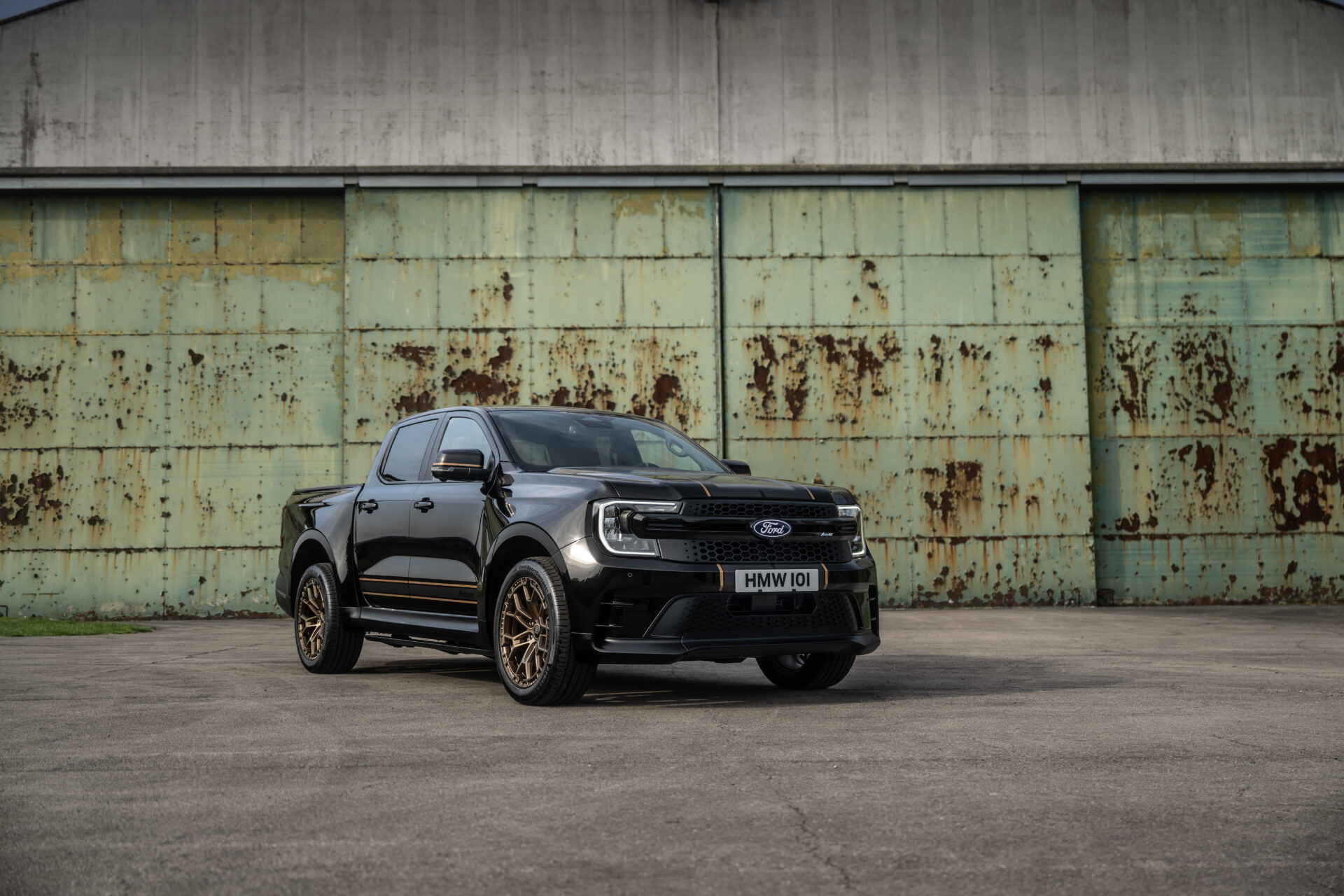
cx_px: 672
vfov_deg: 33.4
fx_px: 1493
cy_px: 448
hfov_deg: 48.5
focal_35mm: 40
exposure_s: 1/250
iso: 40
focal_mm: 40
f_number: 2.8
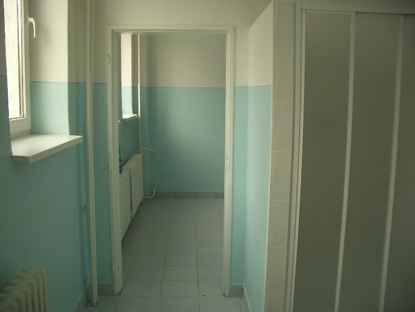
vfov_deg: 40.7
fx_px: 420
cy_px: 156
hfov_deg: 52.6
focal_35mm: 35
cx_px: 208
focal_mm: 5.8
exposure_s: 1/125
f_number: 2.6
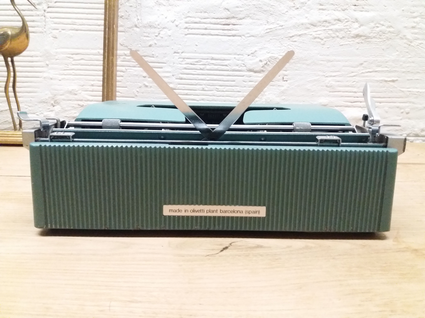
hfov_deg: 63.4
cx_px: 212
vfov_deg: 49.7
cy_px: 159
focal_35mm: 28
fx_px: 344
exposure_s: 1/271
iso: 800
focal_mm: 3.7
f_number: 1.9
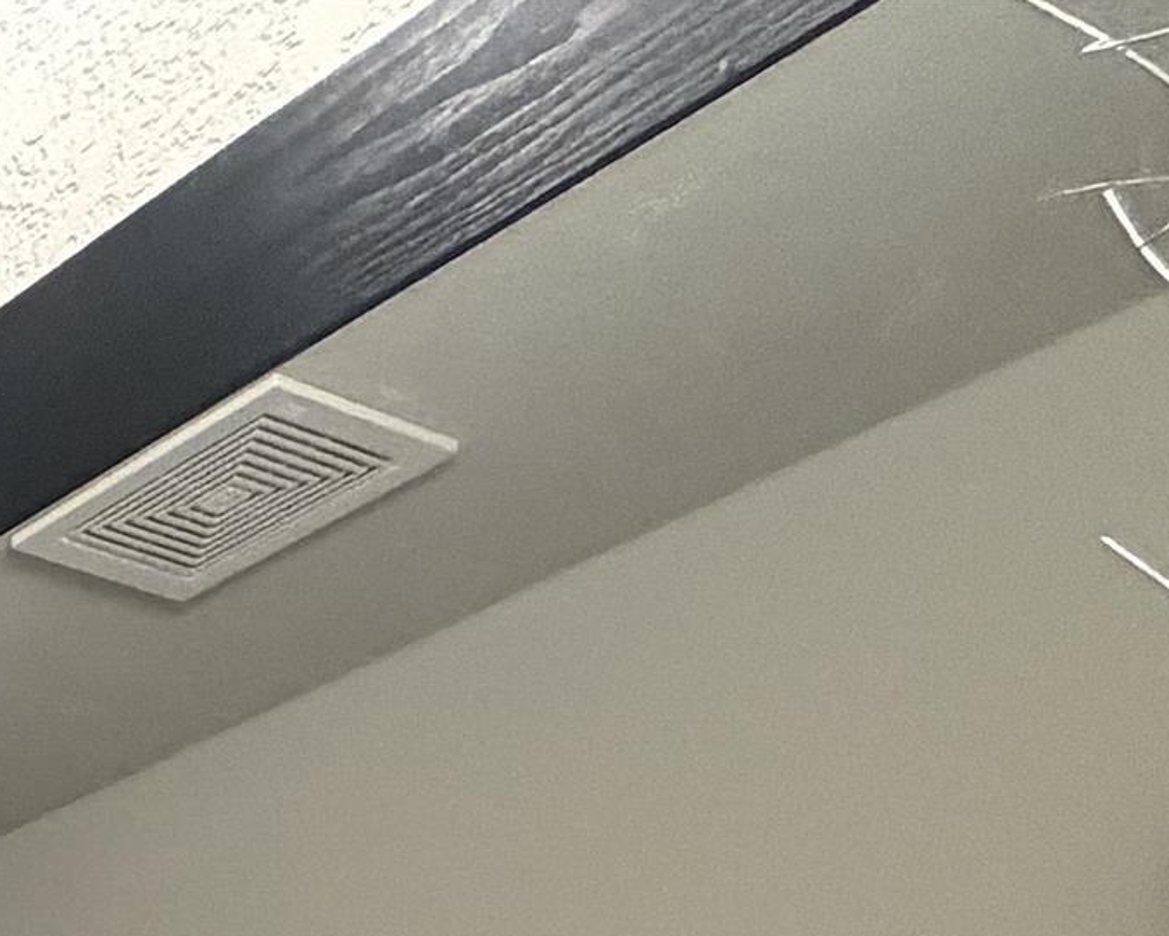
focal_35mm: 62
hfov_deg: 17.2
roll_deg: +0.1
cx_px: -1374
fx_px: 2146
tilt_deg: -2.9
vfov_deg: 16.7
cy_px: 1984
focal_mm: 2.22
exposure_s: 1/60
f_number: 2.2
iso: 320
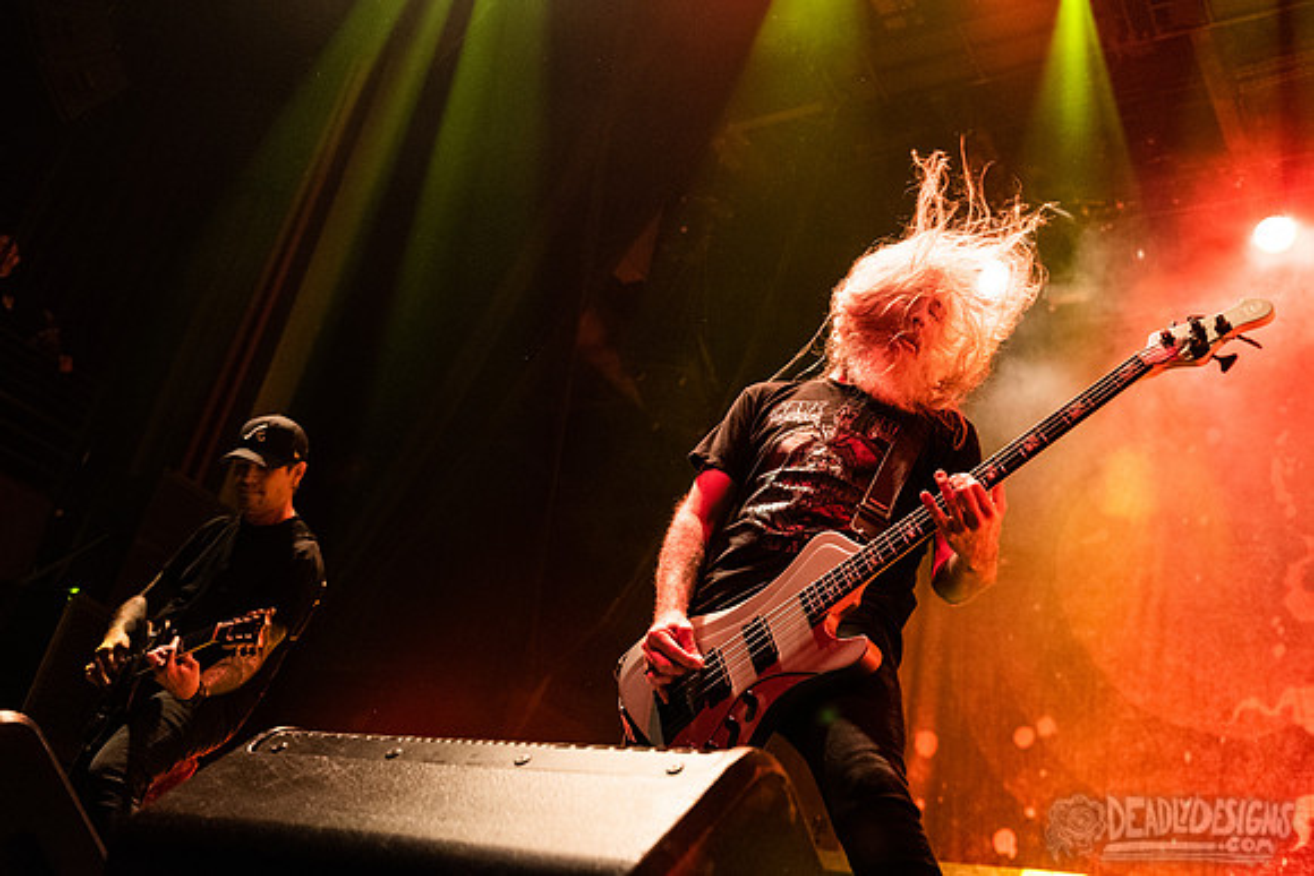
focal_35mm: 36
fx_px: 1321
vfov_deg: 36.7
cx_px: 697
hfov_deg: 52.9
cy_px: 381
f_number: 3.2
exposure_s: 1/320
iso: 3200
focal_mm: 32
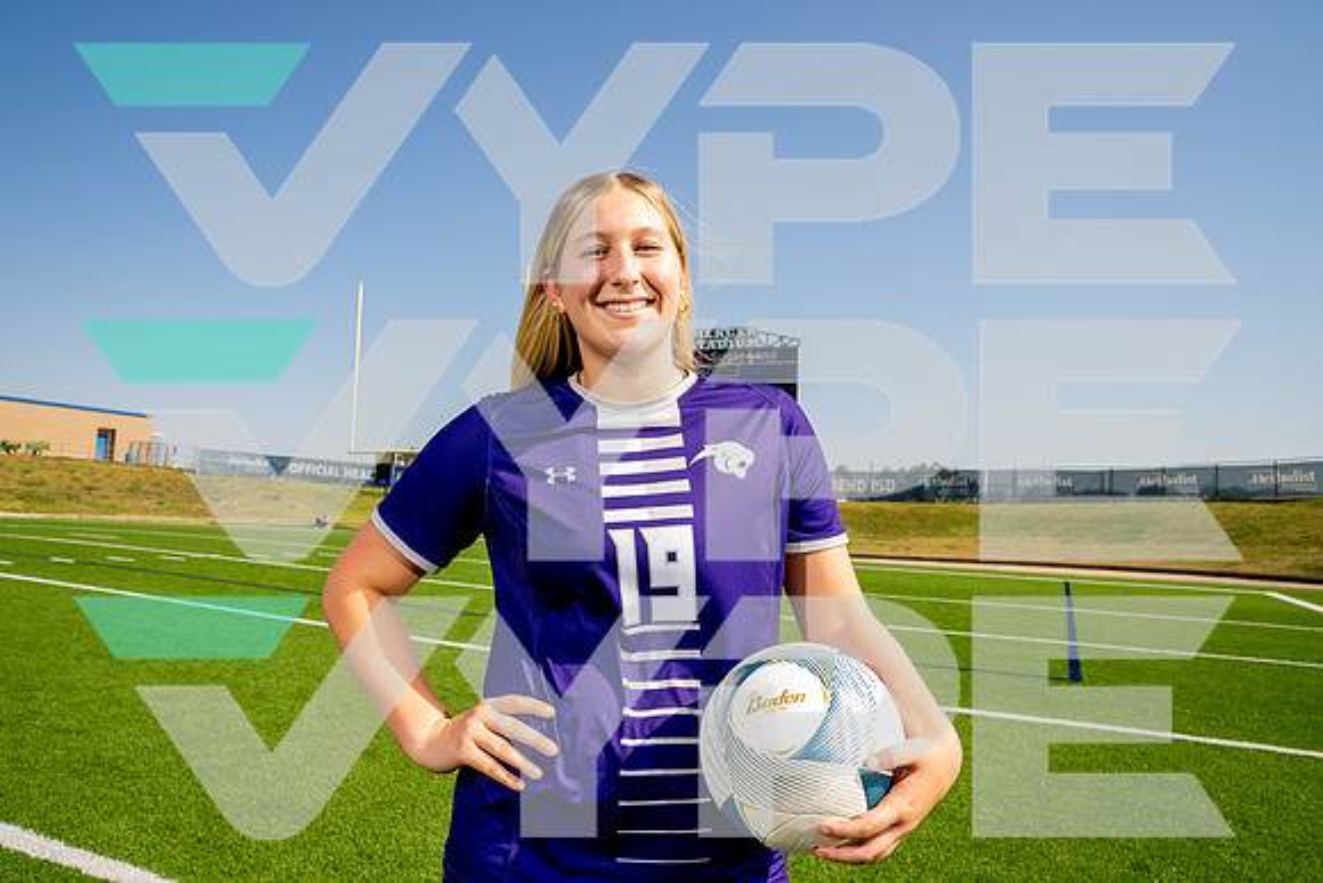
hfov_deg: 73.7
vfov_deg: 53.2
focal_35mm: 24
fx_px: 882
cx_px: 662
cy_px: 442
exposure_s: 1/125
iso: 50
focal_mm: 24
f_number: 7.1
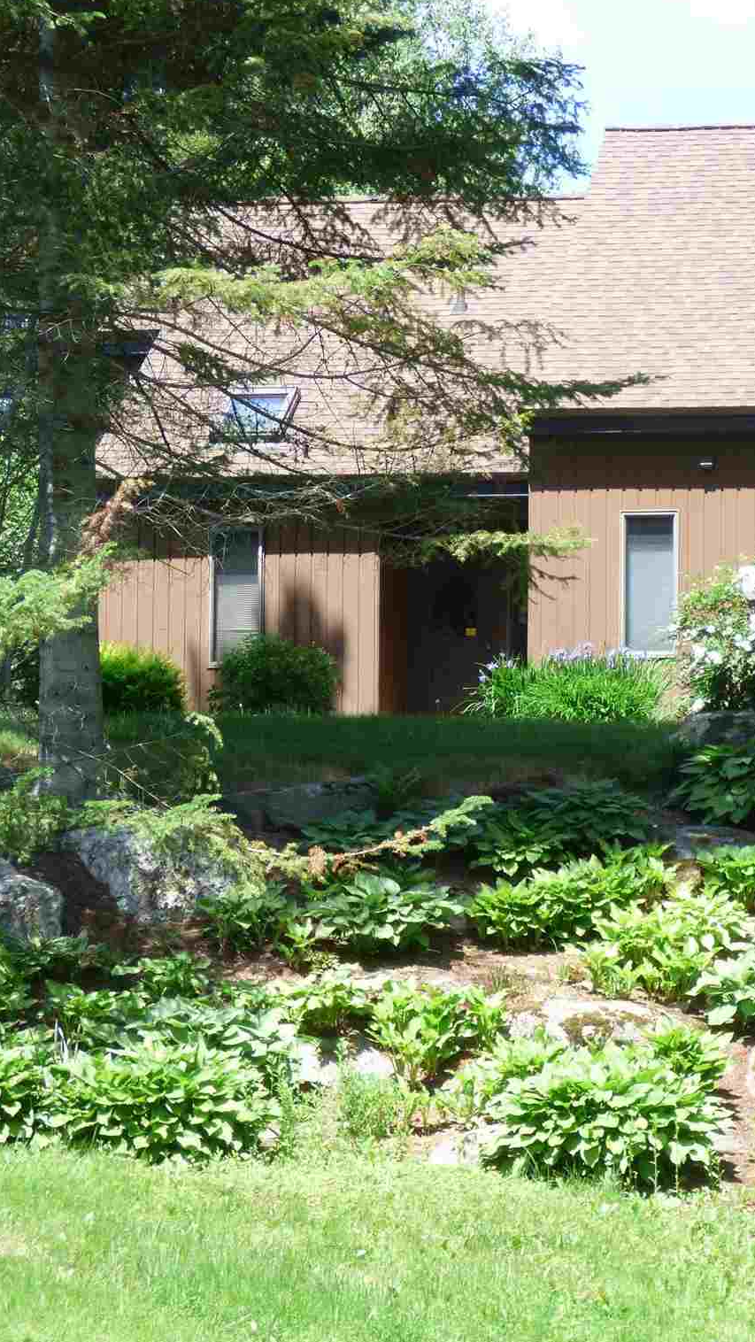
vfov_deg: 27.2
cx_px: 733
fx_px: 2775
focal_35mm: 78
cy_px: 668
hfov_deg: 15.2
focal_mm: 9.51
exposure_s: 1/200
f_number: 3.9
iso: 100
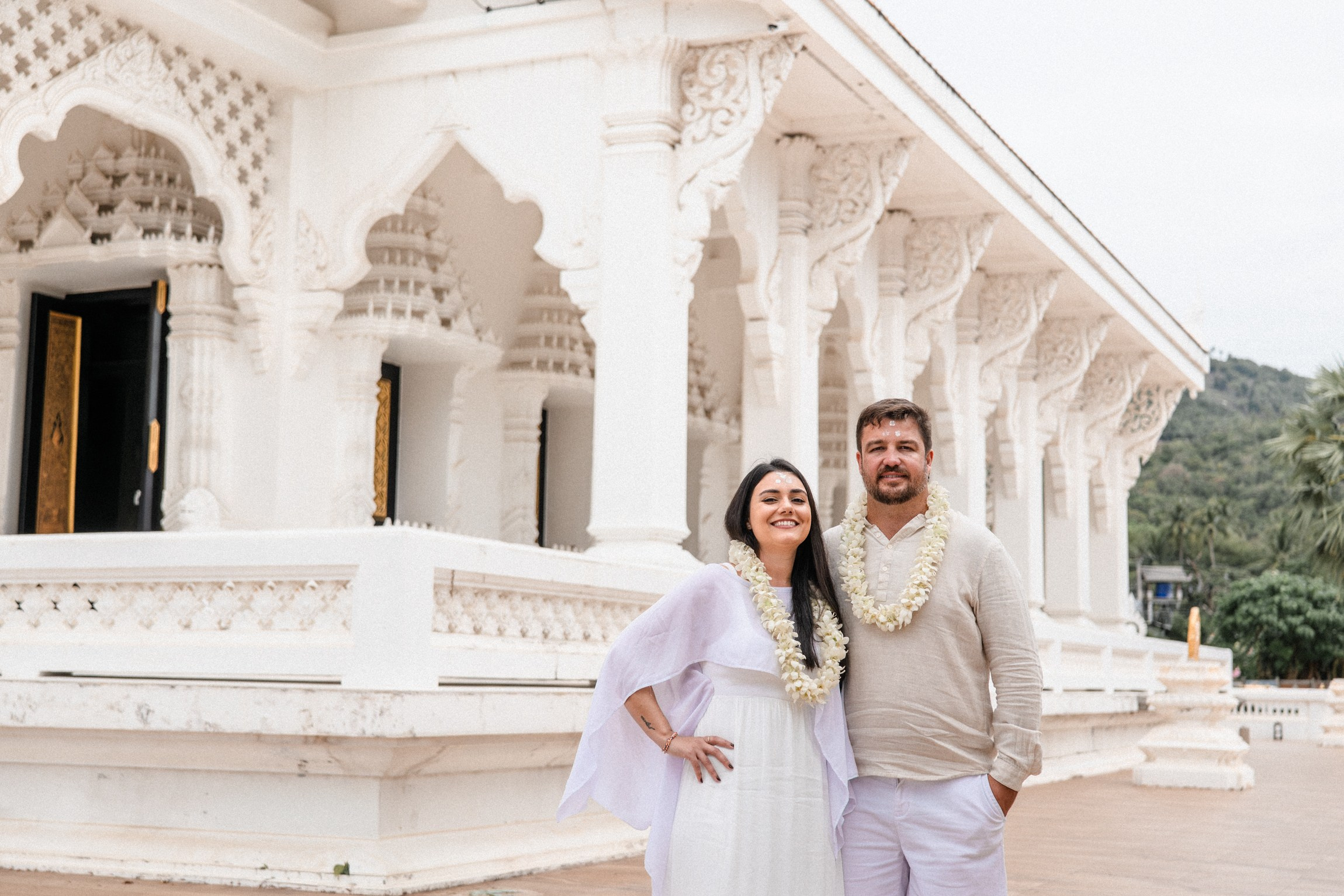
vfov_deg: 26.5
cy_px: 448
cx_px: 672
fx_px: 1903
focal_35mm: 51
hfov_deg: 38.9
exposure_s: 1/5000
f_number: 3.5
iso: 640
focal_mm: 50
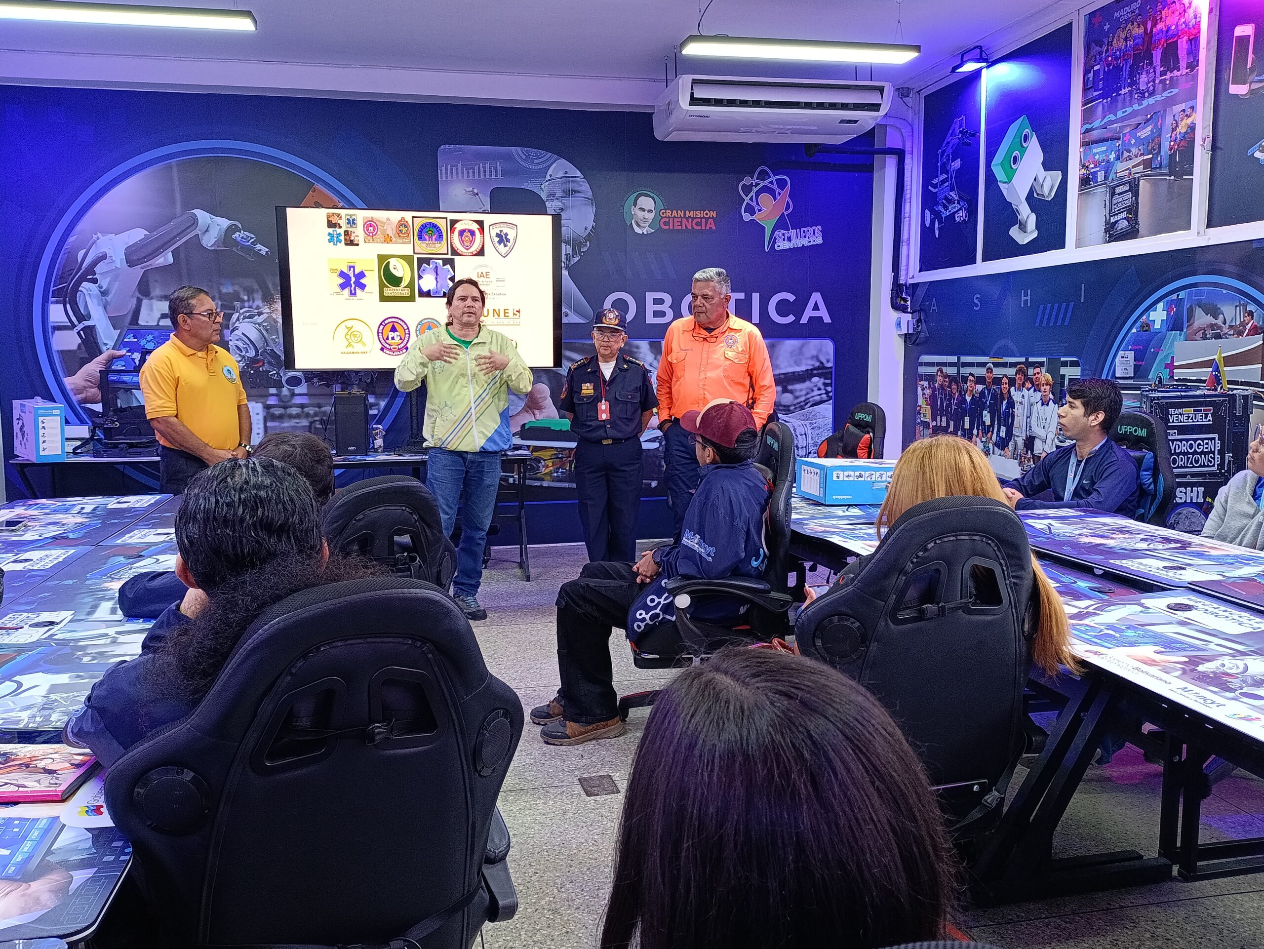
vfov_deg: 48.3
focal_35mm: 29
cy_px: 474
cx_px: 632
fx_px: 1059
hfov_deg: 61.6
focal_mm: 4.71
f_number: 1.7
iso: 320
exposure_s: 1/33.3
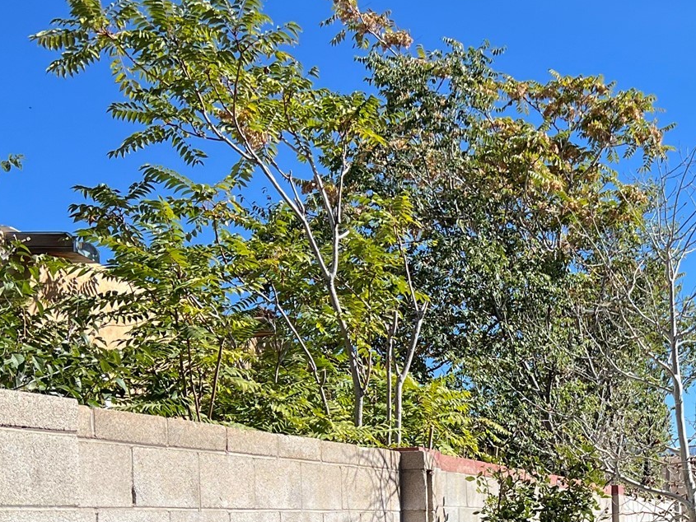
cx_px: 655
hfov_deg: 29.2
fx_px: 1267
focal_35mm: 63
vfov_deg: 22.1
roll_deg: +2.3
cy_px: 561
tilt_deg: -2.2
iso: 50
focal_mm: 5.7
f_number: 1.5
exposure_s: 1/3831
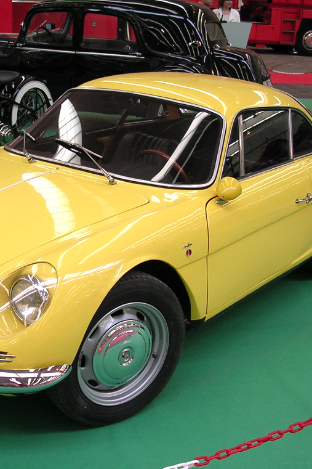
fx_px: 689
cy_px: 234
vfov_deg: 37.5
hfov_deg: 25.3
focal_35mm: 53
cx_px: 87
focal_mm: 5.8
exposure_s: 1/93.4
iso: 100
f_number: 2.8
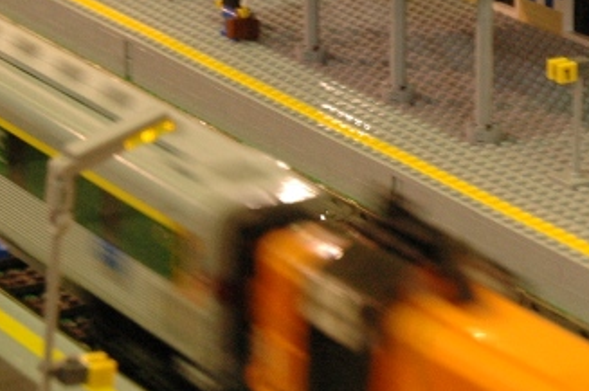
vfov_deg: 7.3
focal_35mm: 188
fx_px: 3071
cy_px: 114
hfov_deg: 10.9
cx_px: 584
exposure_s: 1/20
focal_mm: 40
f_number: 5
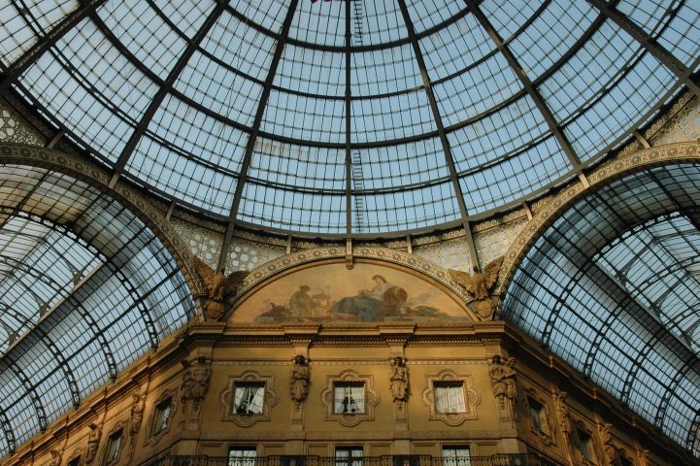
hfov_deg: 53.2
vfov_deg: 36.8
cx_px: 350
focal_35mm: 36
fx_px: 700
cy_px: 233
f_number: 9
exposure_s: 1/100
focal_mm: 24
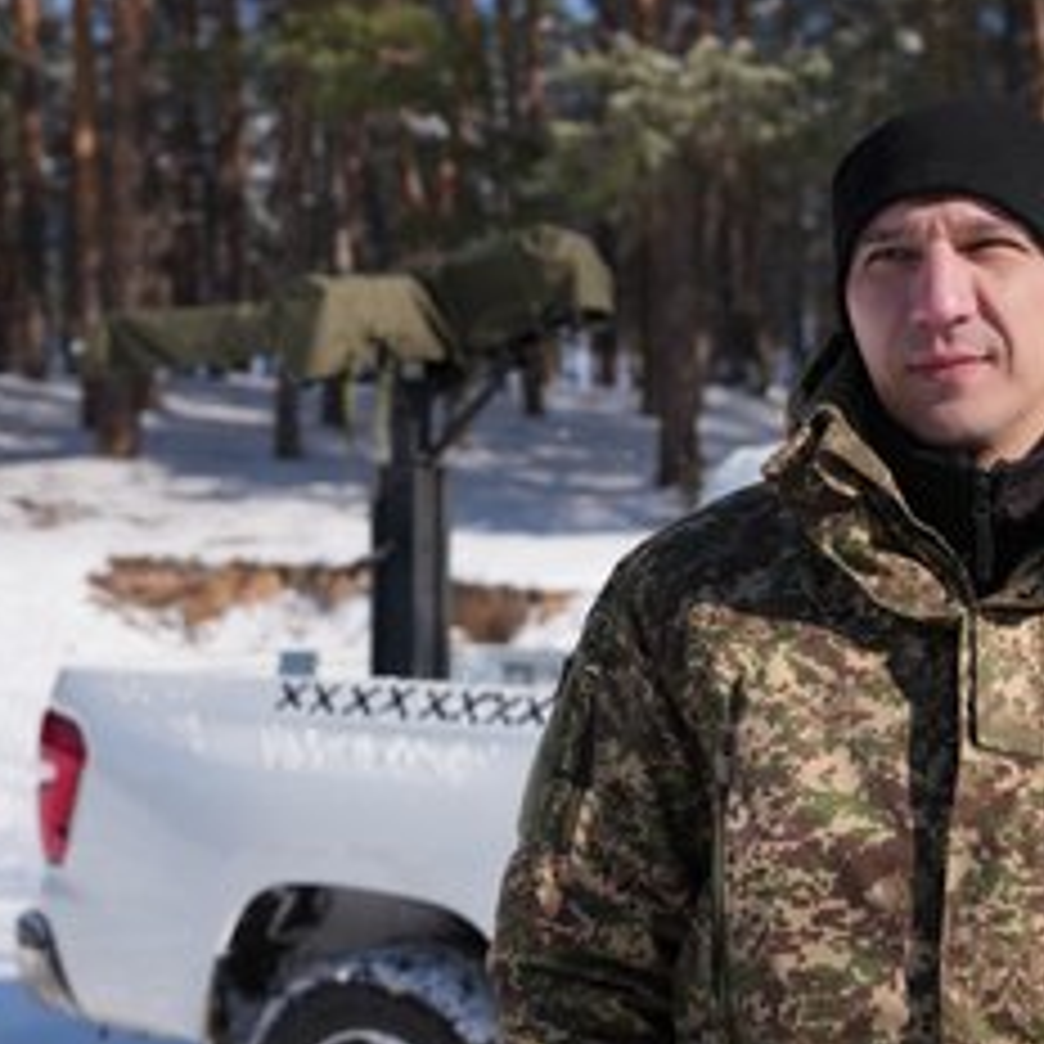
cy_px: 578
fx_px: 2047
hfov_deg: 28.4
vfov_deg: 28.6
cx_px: 724
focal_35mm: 60
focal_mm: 41
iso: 100
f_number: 4
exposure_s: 1/1250
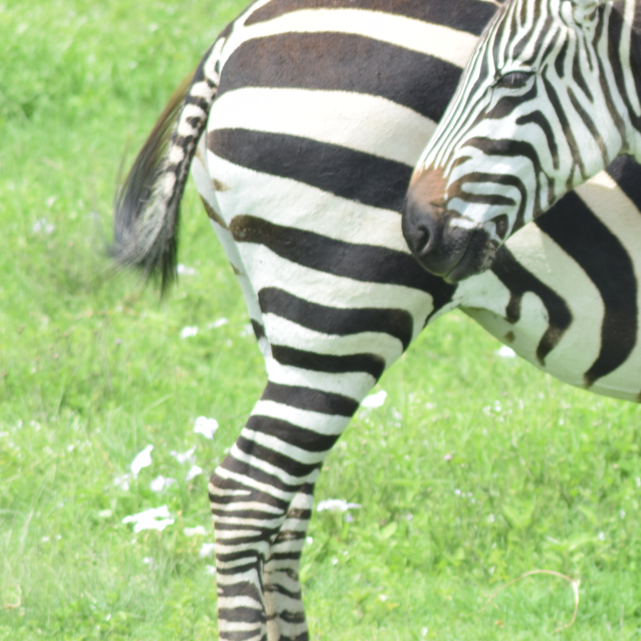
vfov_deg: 3.1
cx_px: 904
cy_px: 252
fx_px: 11942
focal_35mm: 570
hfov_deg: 3.1
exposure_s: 1/160
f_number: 4.2
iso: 100
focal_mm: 150
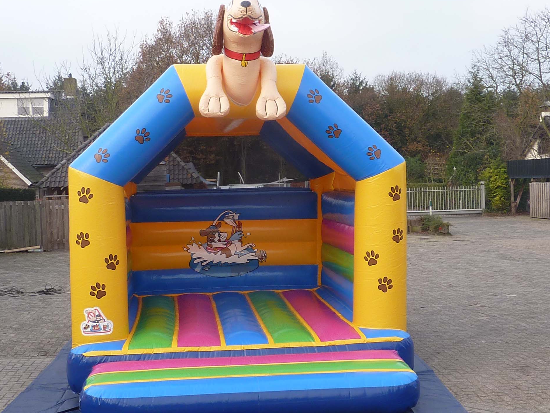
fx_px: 779
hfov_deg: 38.9
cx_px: 274
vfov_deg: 29.7
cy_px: 202
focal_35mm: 49
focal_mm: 4.1
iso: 80
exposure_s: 1/125
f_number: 4
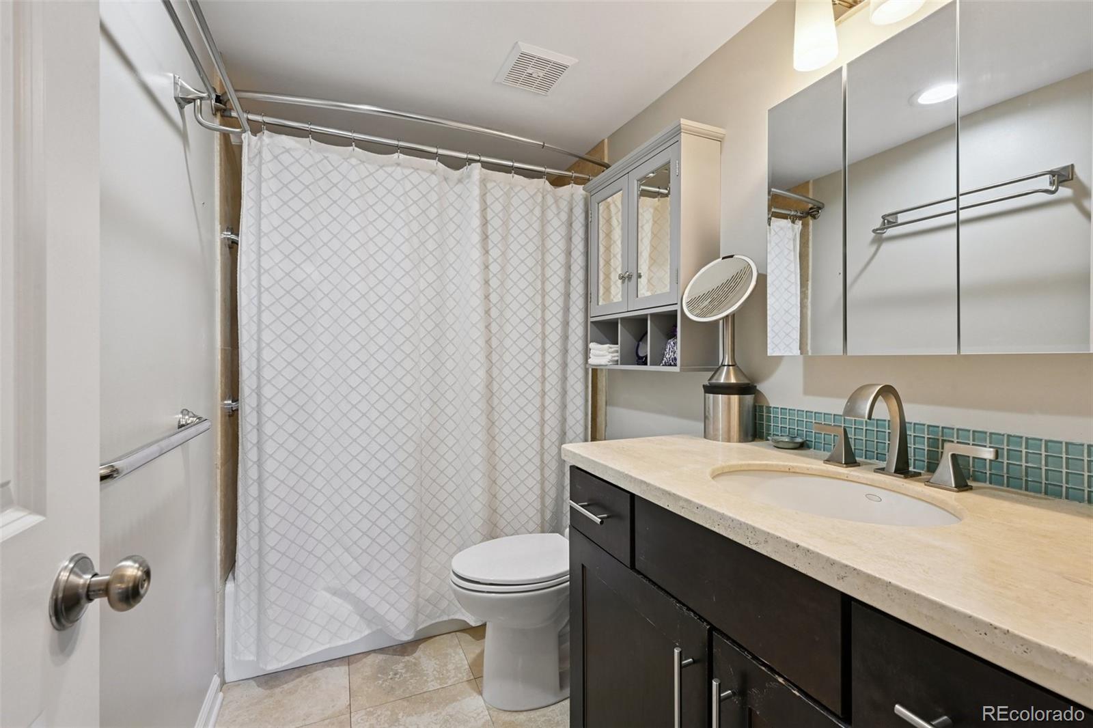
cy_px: 364
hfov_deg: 98.6
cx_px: 546
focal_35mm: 16
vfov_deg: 75.5
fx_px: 470
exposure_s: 1/15
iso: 400
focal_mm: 15.5
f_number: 10
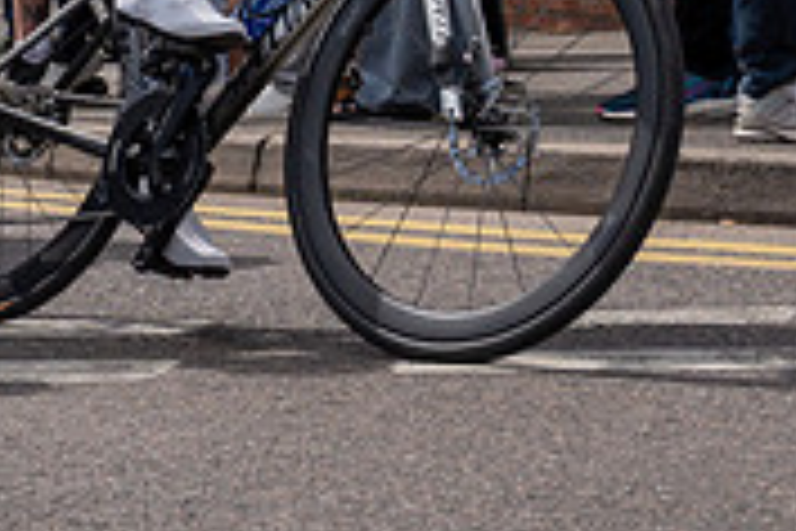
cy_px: -356
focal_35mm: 154
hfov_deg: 13.2
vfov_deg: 8.6
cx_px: 23
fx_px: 3405
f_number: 5
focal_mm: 34
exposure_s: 1/1000
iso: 160
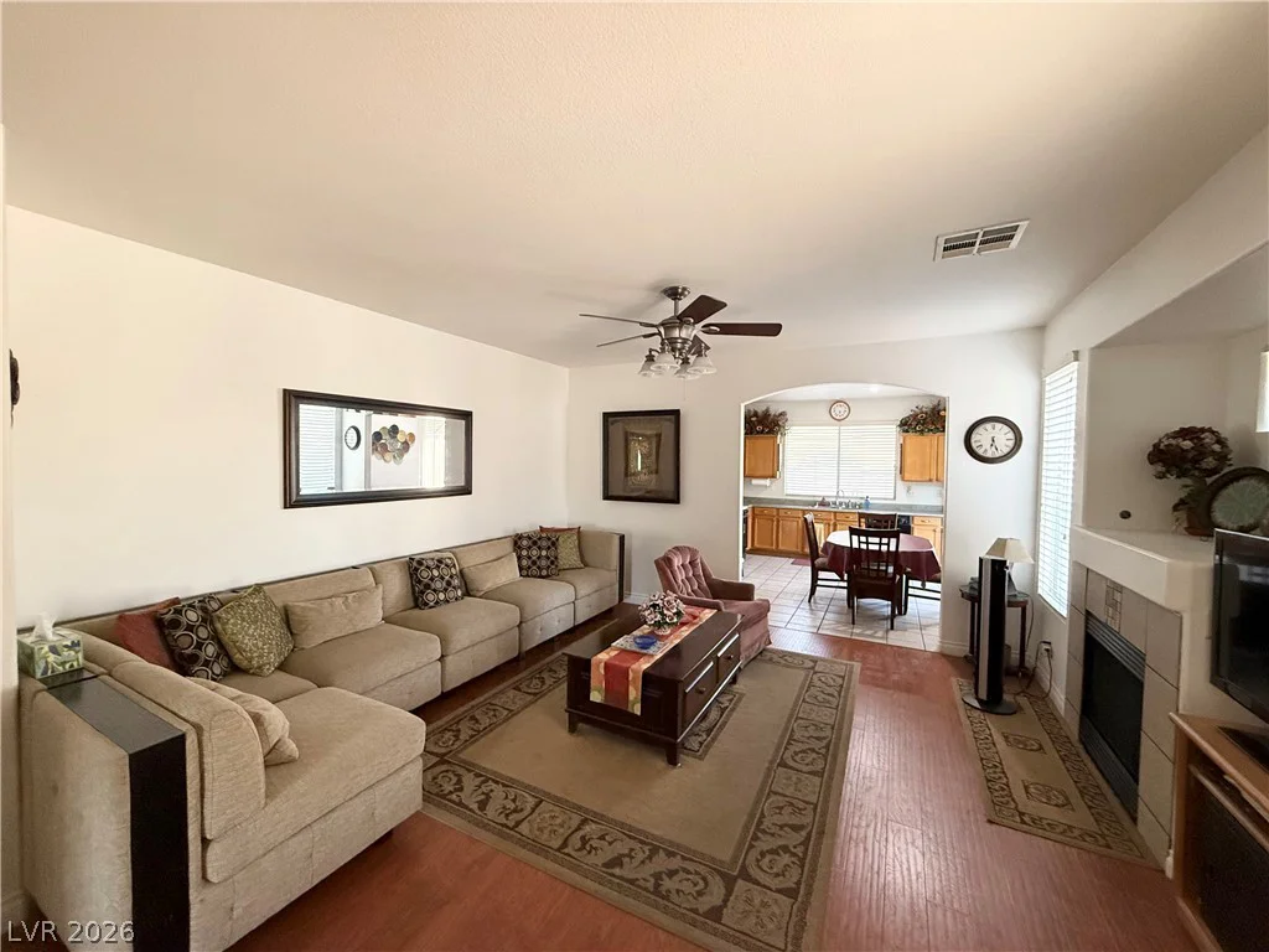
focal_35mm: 14
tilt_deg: -1.6
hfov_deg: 102.1
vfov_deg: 85.7
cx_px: 634
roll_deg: -0.5
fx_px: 513
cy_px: 476
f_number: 2.2
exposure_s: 1/120
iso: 500
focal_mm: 2.22
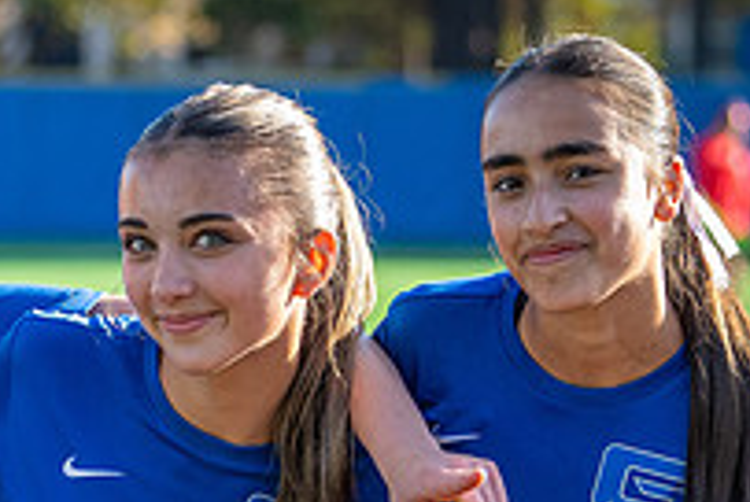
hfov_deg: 6.4
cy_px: 554
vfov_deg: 4.3
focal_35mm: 321
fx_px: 6697
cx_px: 11
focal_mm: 75
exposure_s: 1/2000
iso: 640
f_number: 2.8
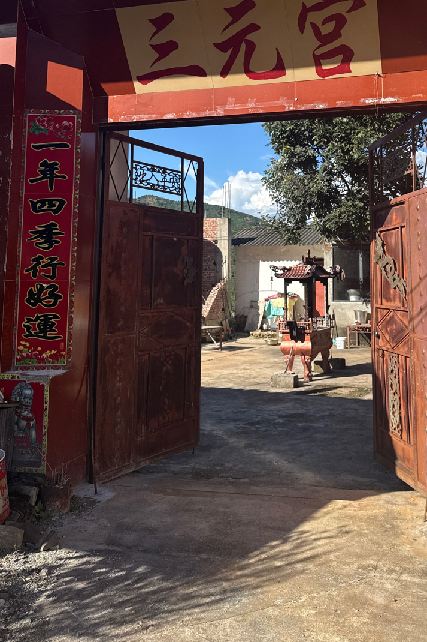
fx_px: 623
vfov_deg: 53.1
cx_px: 303
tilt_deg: +7.8
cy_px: 199
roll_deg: -0.1
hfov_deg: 37.2
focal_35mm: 35
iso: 80
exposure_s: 1/3425
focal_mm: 6.76
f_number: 1.78
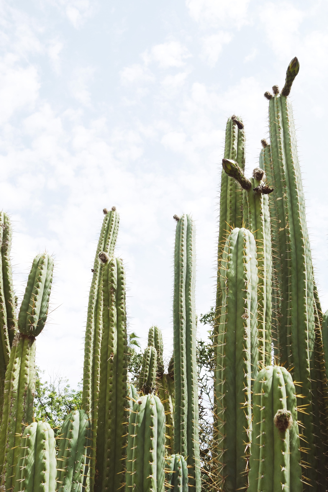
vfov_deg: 47.4
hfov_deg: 32.6
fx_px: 560
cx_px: 164
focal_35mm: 41
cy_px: 246
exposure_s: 1/500
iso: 125
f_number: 5.6
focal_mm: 15.28
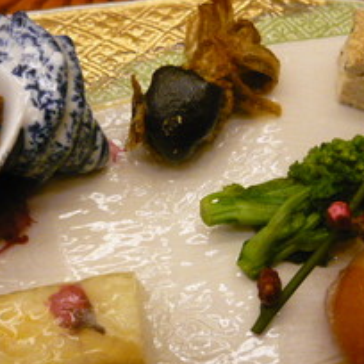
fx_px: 714
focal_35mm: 60
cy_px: 190
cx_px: 189
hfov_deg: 28.6
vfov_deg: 28.6
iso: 400
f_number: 2.8
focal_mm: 5.5
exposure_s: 1/20
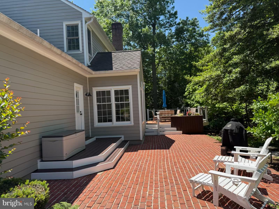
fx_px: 193
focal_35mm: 24
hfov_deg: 71.6
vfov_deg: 56.8
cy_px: 104
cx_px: 140
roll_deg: +2.6
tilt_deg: +1.1
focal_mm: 6.76
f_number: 1.78
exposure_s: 1/2801
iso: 100
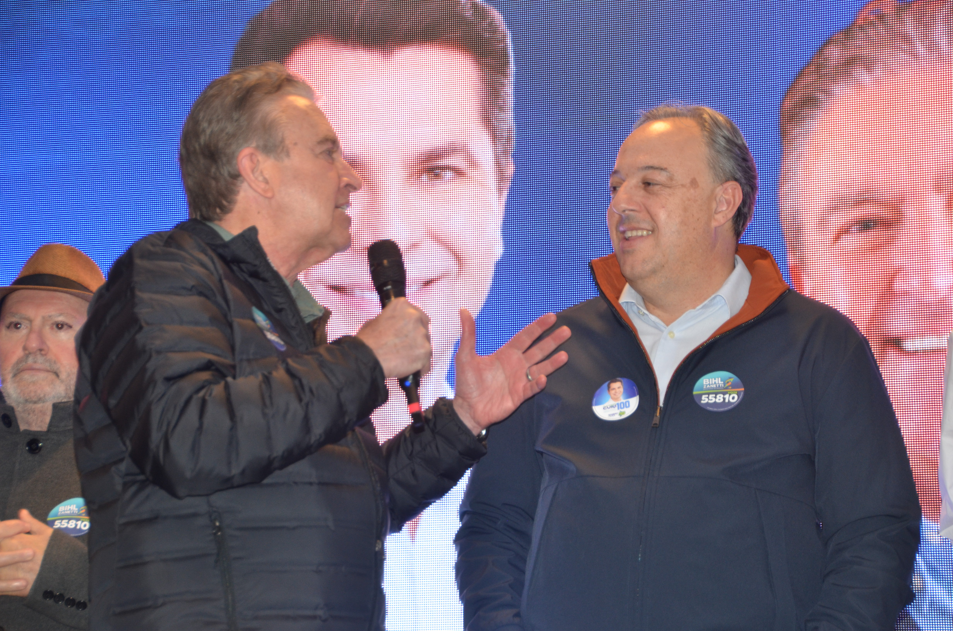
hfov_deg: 22.0
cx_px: 476
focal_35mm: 93
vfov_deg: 14.6
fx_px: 2457
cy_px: 316
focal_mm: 62
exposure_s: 1/60
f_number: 5
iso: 640
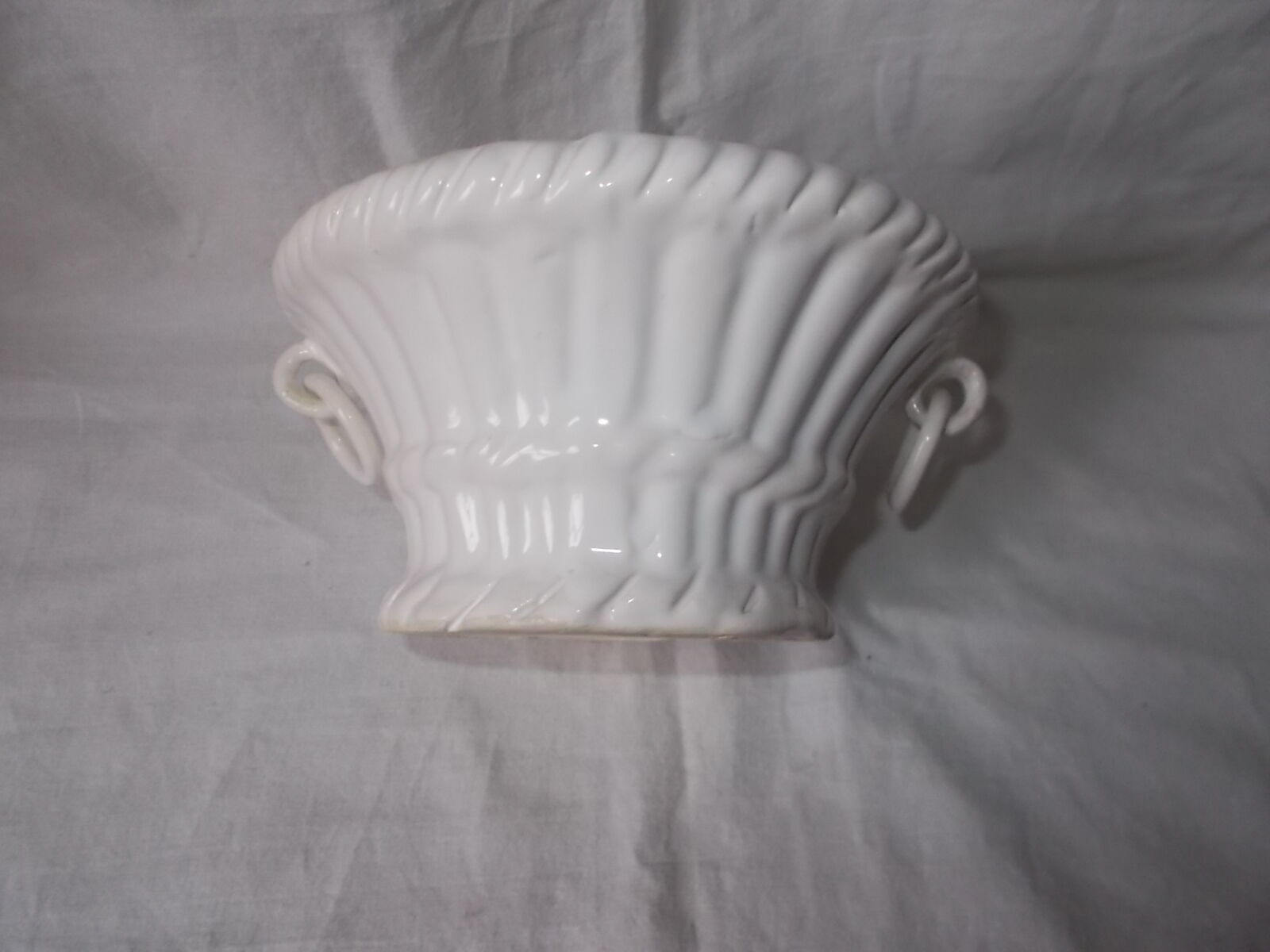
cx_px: 635
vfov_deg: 53.1
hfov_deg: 67.3
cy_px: 476
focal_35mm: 26
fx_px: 954
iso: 200
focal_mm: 4.6
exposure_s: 1/25
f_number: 3.2
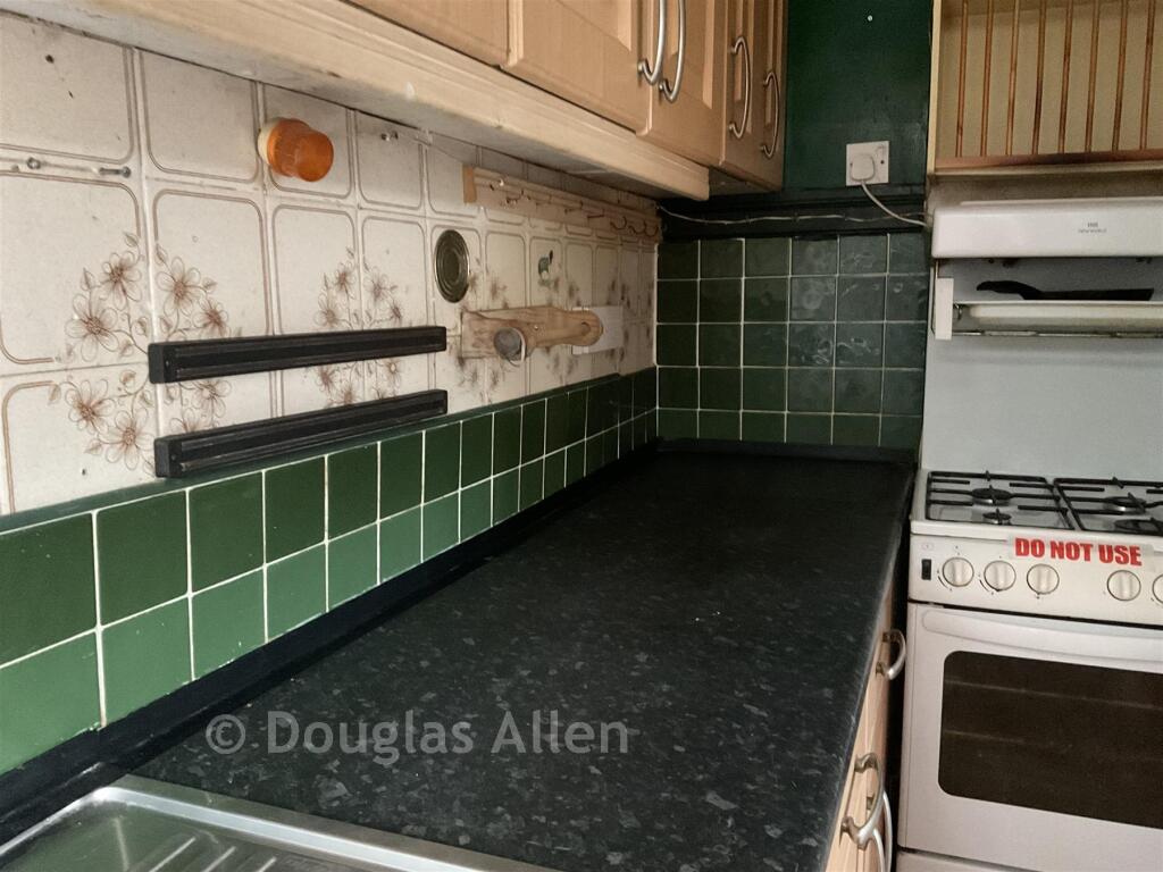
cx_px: 582
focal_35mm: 29
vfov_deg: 48.2
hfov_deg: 61.7
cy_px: 436
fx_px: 974
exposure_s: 1/23
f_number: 1.8
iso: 640
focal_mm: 3
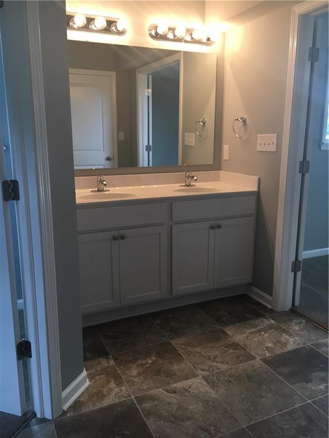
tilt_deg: -11.6
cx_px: 164
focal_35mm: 29
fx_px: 367
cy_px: 219
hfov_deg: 48.2
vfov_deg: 61.7
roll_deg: -0.2
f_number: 2.2
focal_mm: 4.15
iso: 25
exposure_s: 1/30
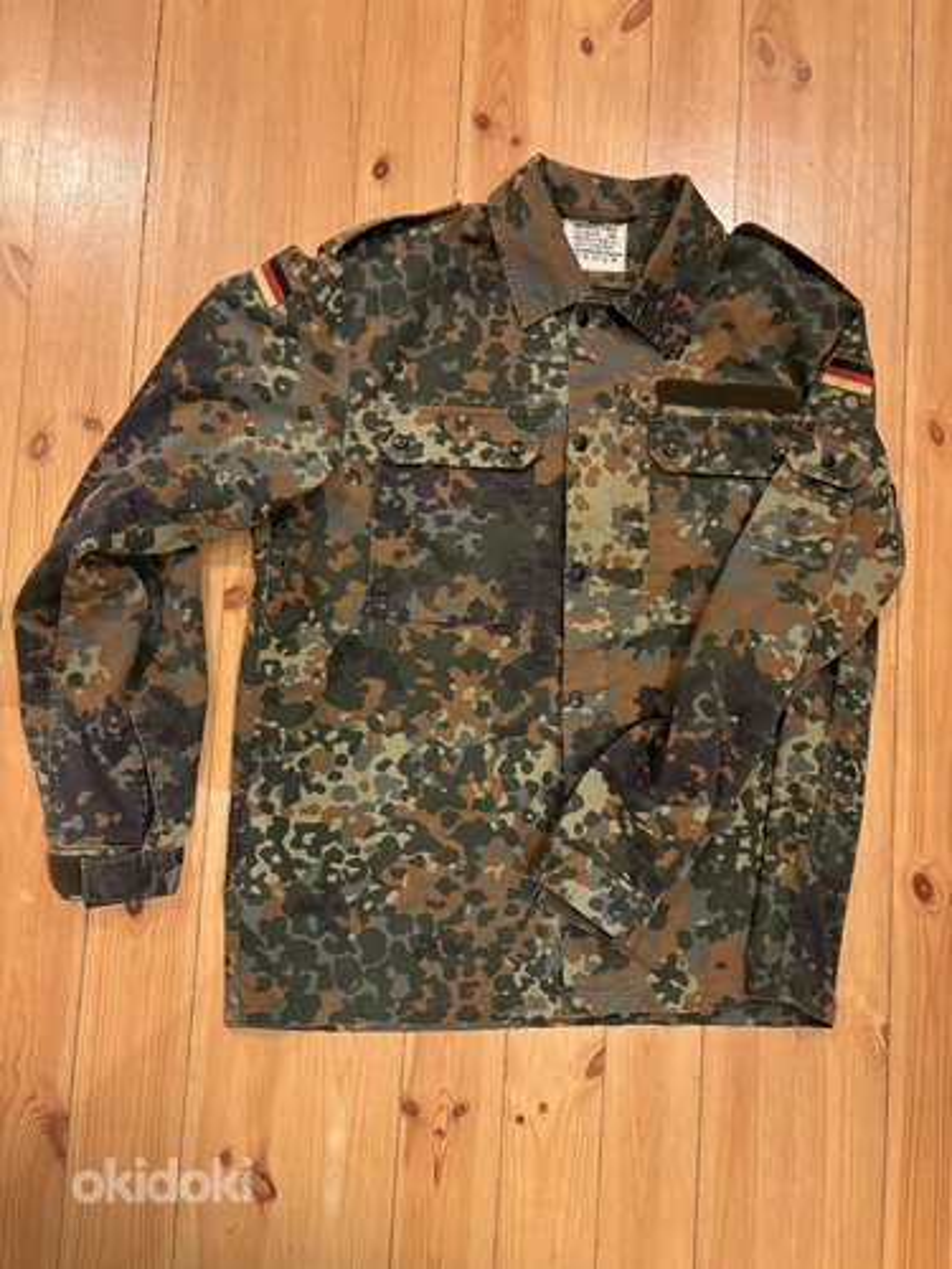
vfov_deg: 67.3
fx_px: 953
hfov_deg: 53.1
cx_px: 476
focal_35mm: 26
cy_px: 634
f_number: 1.6
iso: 400
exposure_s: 1/33
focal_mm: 5.96
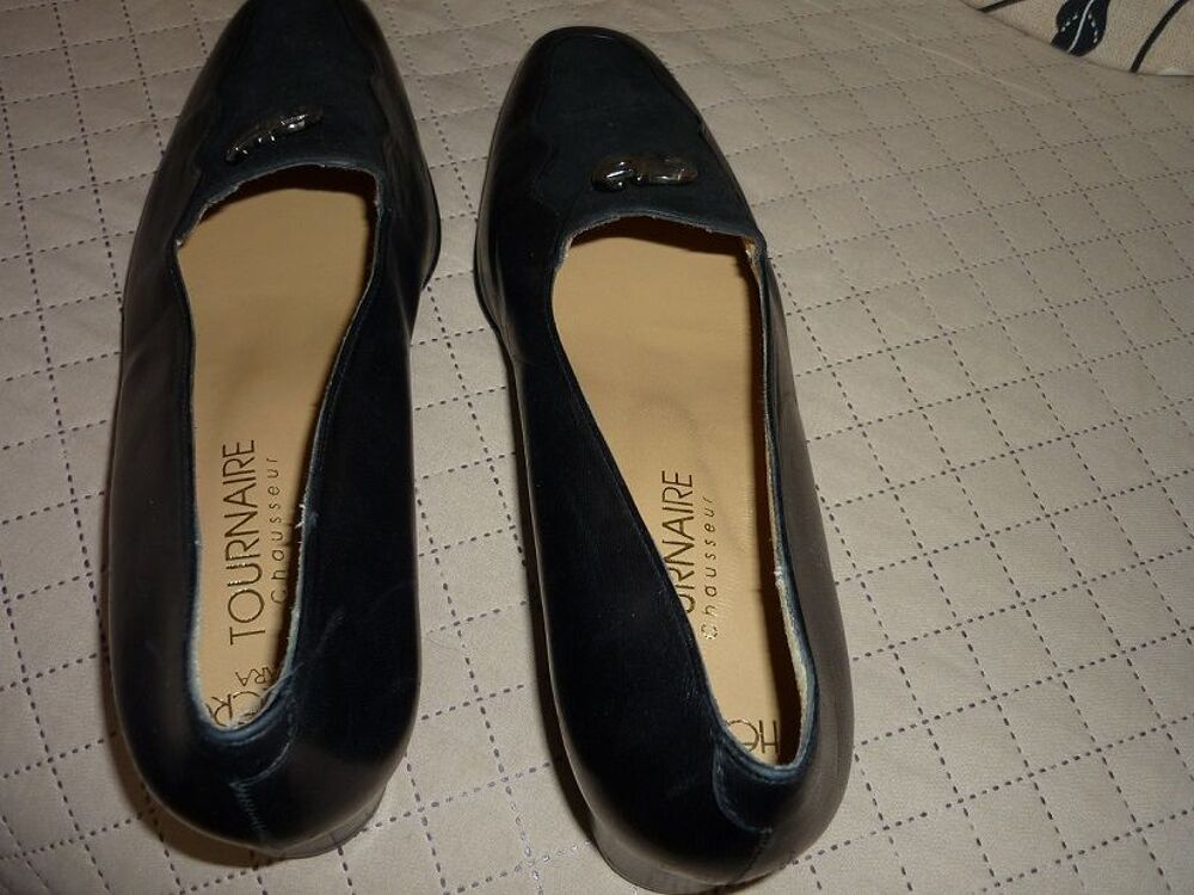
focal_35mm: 33
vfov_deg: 42.9
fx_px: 1138
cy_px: 448
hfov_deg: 55.4
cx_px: 597
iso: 100
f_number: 2.8
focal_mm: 5.5
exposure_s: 1/30
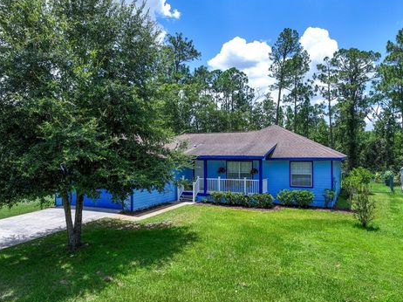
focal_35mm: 26
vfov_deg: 53.0
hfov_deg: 67.3
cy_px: 157
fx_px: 303
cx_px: 215
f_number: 2.8
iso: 120
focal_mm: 12.29
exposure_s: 1/2500
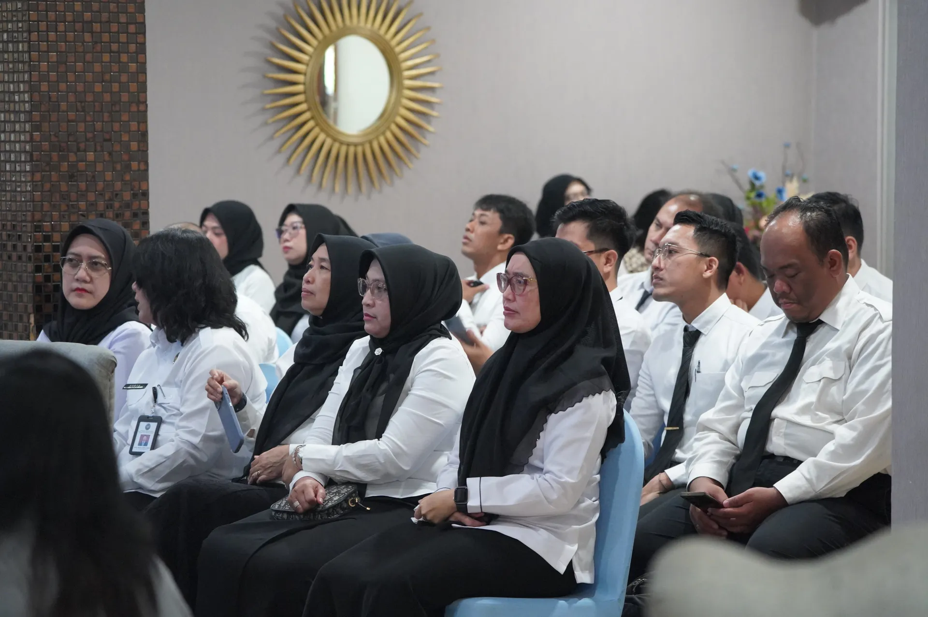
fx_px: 3761
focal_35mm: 146
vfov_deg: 9.4
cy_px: 308
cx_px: 464
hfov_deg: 14.1
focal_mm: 146
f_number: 5.6
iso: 12800
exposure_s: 1/100
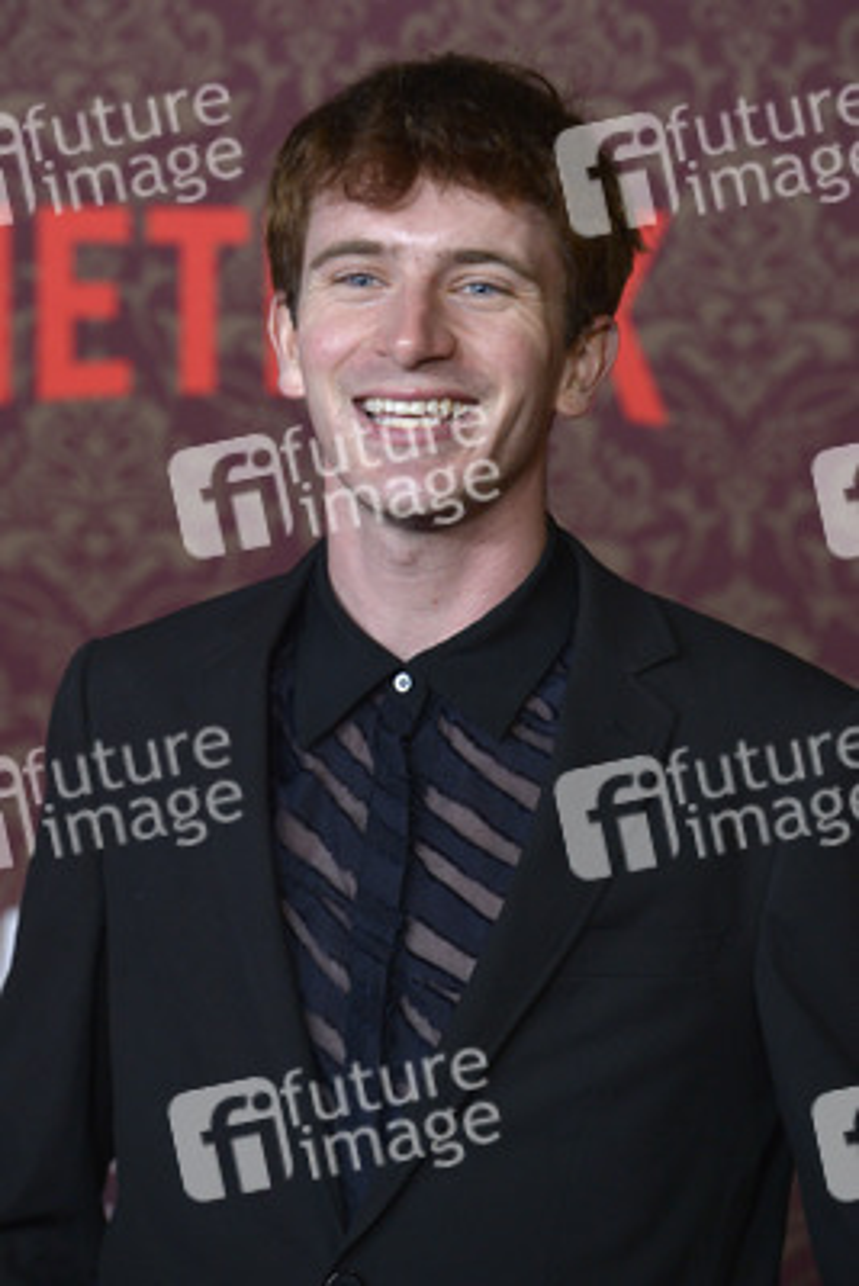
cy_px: 643
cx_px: 430
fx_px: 6973
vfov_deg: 10.5
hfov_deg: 7.0
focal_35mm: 195
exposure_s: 1/320
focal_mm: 195
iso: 2000
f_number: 6.3
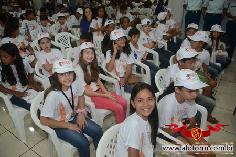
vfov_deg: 43.6
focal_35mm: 30
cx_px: 118
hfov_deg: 61.9
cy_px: 78
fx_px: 197
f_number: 3.5
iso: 1600
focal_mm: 20
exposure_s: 1/125
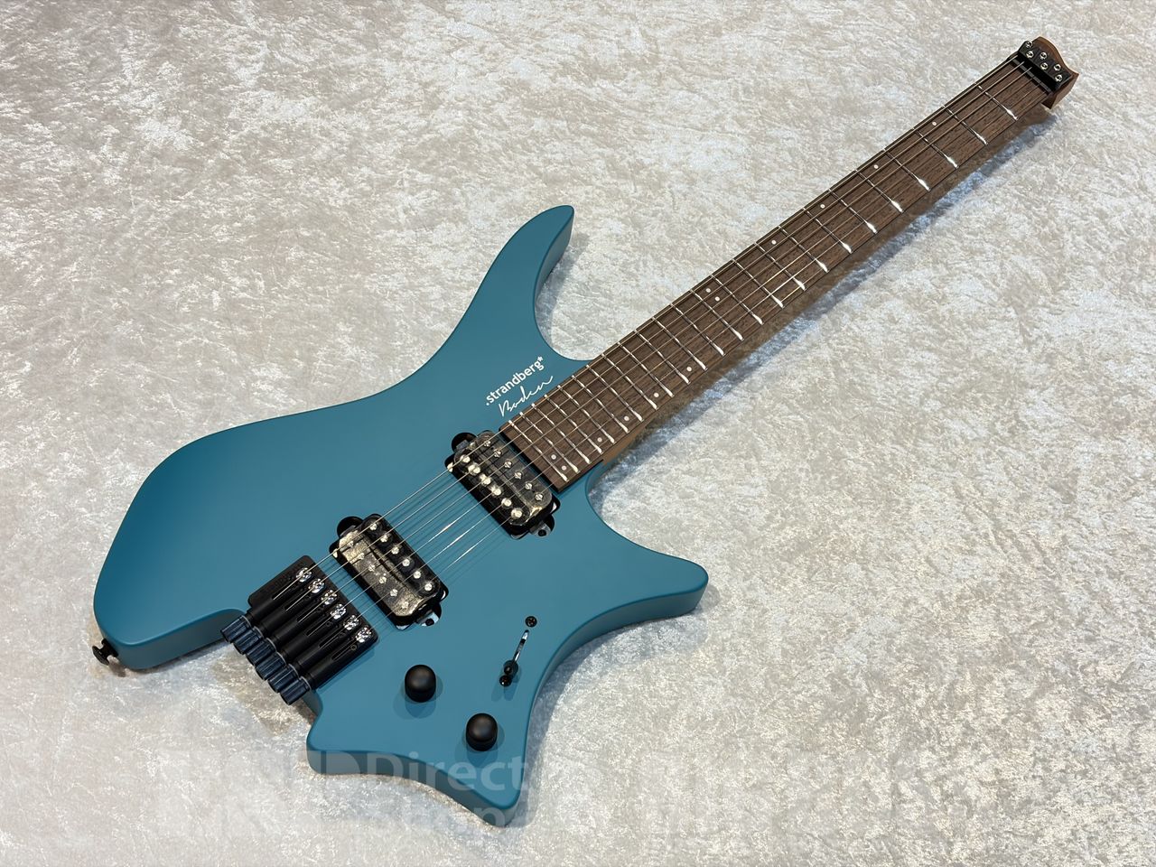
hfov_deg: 36.8
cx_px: 578
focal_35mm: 52
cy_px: 434
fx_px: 1737
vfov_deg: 28.0
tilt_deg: -60.3
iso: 80
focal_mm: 5.96
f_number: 1.6
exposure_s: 1/60
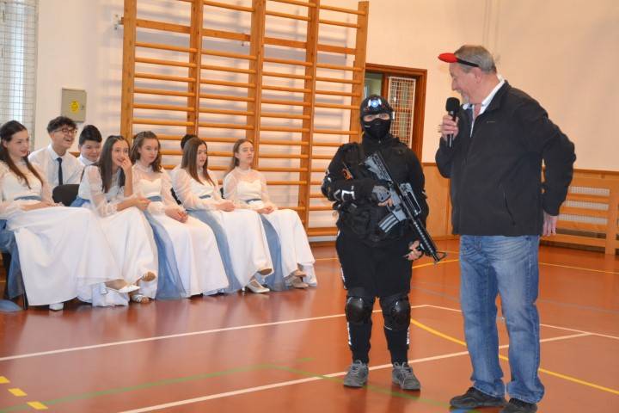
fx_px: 1289
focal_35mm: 75
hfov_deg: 27.0
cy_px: 206
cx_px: 310
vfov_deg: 18.2
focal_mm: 50
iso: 1400
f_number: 5
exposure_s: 1/60
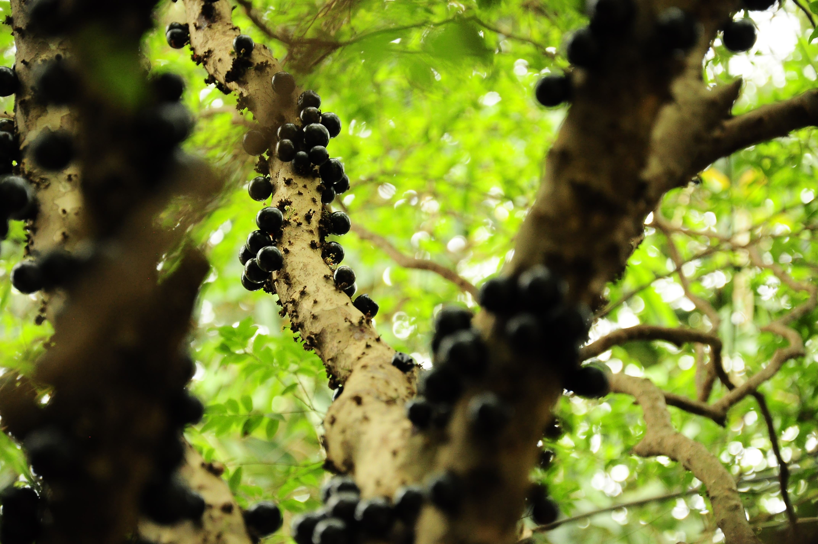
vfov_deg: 8.7
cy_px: 272
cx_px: 409
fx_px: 3574
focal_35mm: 158
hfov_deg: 13.1
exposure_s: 1/100
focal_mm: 105
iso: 1000
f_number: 5.6
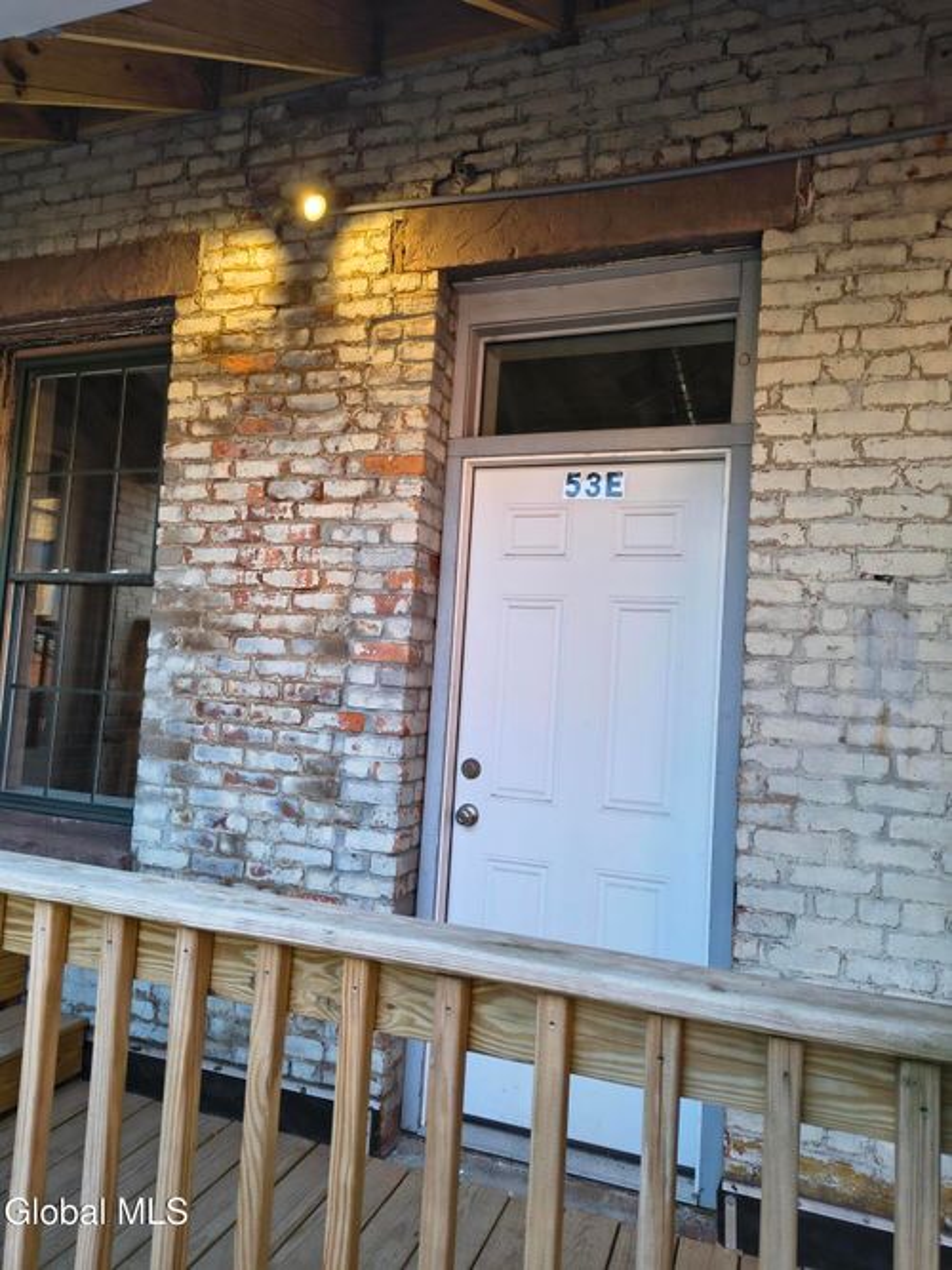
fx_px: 880
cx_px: 476
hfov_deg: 56.8
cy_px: 635
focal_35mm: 24
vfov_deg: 71.6
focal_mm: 5.56
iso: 178
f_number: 1.8
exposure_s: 1/120
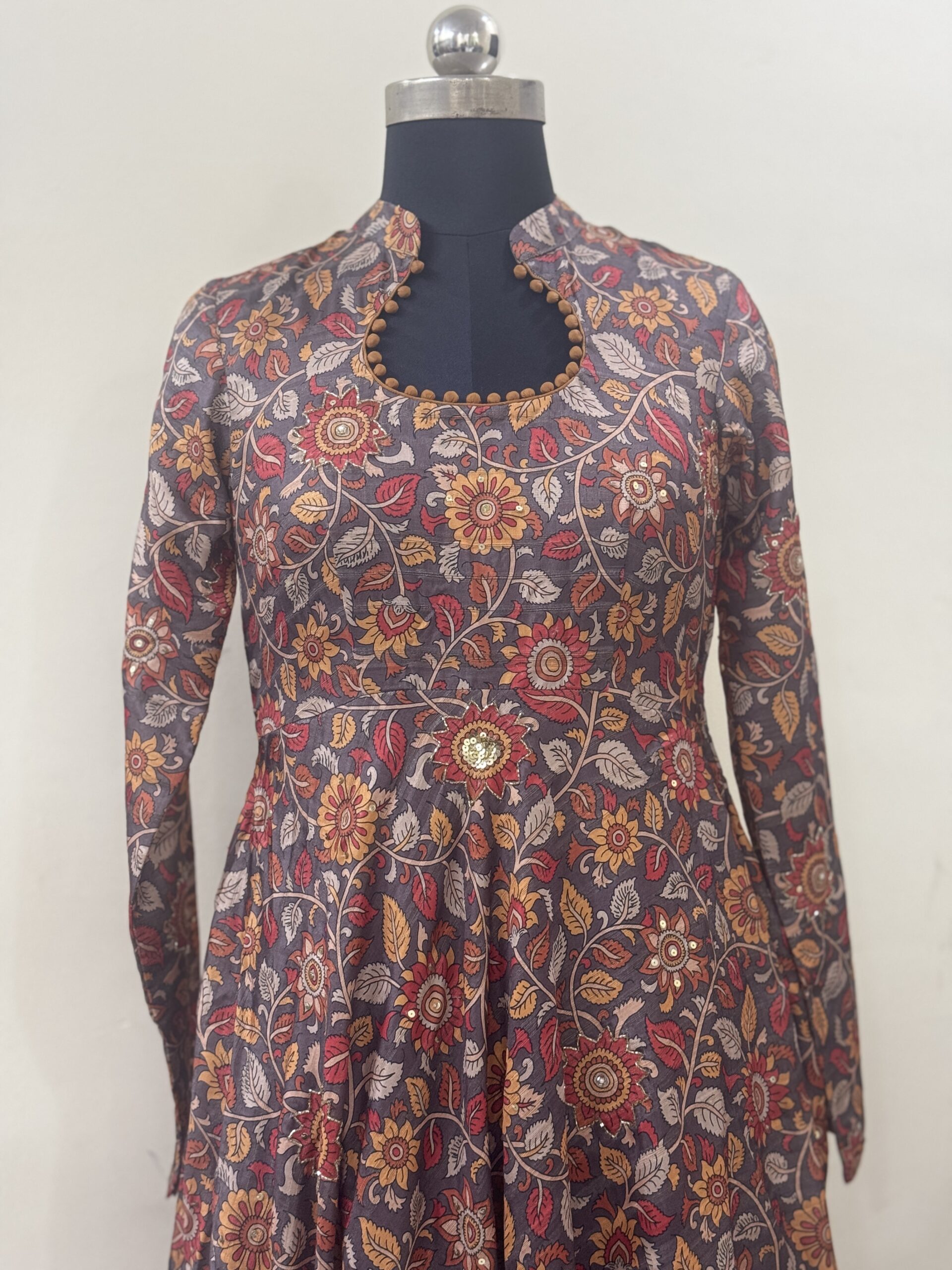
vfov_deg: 39.7
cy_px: 635
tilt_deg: -1.8
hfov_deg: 30.3
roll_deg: +0.7
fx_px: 1760
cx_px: 476
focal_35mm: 48
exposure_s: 1/50
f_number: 1.78
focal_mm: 6.76
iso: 160
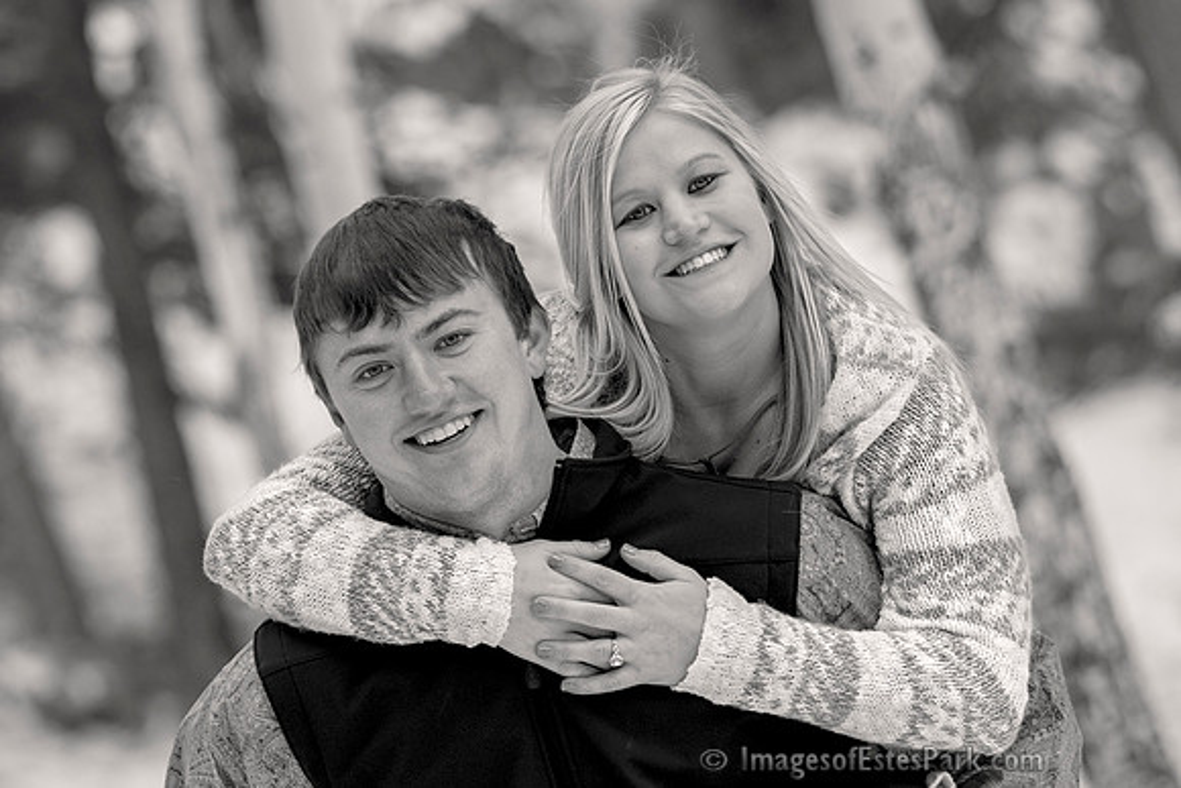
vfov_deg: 10.2
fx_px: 4430
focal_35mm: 135
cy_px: 394
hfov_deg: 15.2
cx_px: 590
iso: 250
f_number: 3.5
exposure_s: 1/200
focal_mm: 135
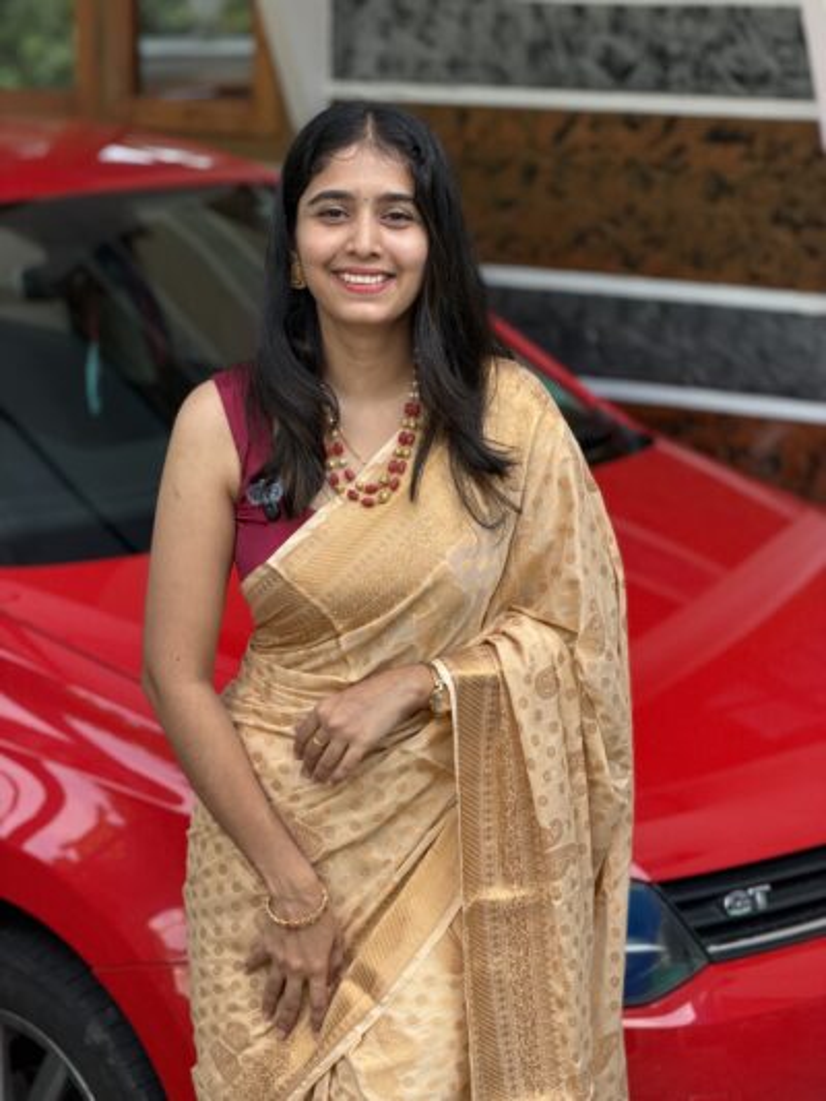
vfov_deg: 19.6
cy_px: 550
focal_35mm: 100
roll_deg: -0.1
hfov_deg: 14.8
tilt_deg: -11.4
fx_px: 3180
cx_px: 413
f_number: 2.8
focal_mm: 16.89
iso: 125
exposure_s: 1/121
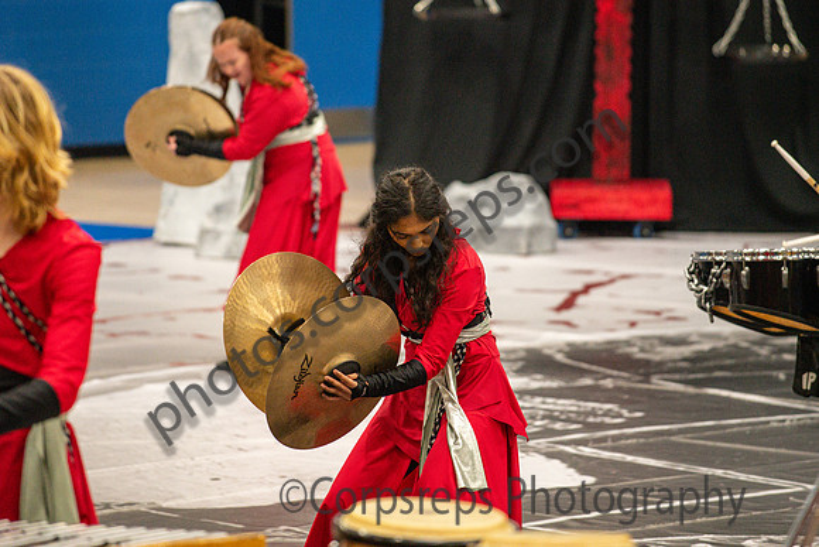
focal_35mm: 254
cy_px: 209
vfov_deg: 5.4
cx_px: 396
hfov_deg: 8.1
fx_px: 5770
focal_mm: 200
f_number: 4
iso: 6400
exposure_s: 1/500
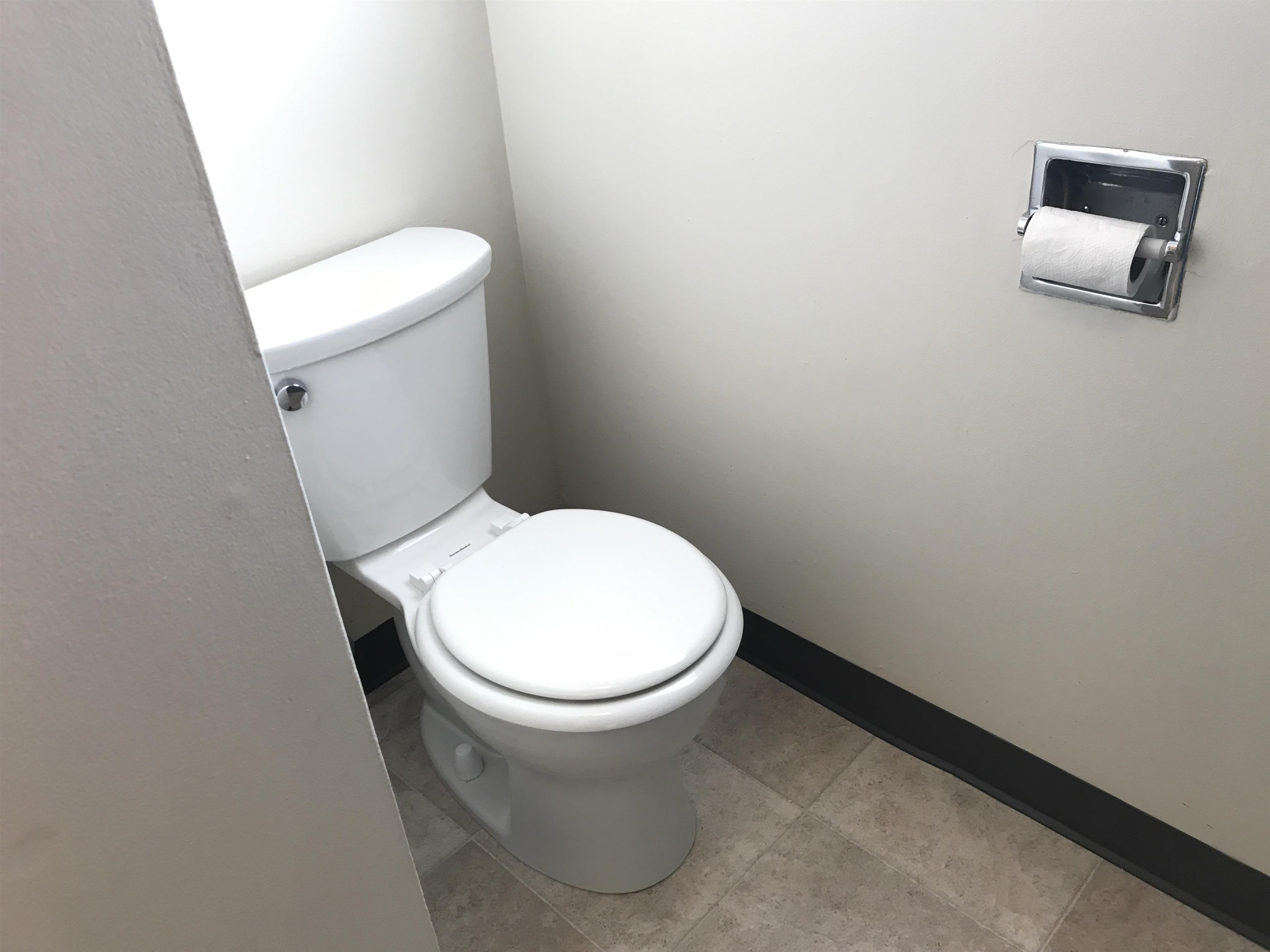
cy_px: 476
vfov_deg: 49.7
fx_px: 1027
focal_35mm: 28
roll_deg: +4.8
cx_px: 635
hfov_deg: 63.4
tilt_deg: -32.0
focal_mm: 3.99
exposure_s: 1/40
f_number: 1.8
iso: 25
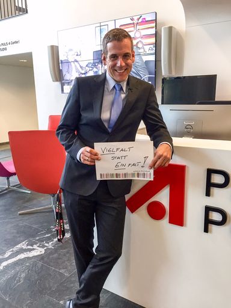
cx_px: 116
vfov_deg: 61.7
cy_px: 154
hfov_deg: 48.2
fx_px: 258
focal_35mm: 29
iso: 80
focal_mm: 4.15
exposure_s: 1/30
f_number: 2.2
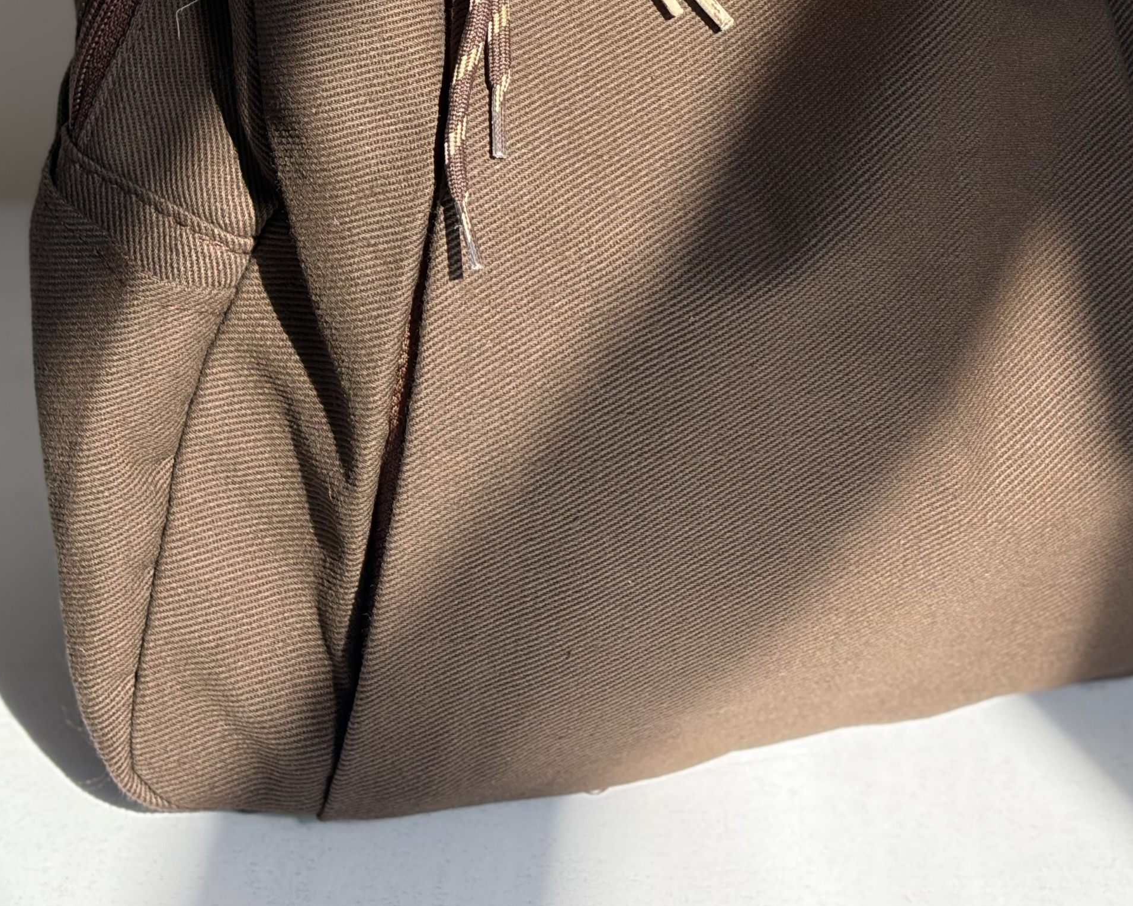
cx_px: 697
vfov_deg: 13.9
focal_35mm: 107
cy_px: -228
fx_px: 3588
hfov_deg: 17.9
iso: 50
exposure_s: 1/581
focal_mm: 5.96
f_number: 1.6
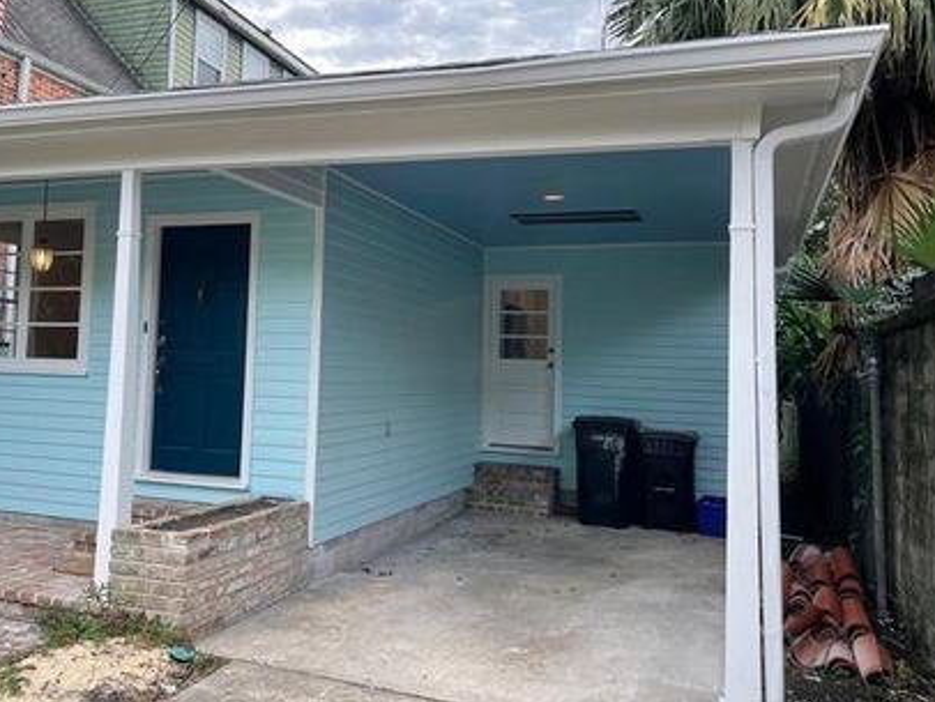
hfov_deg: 56.3
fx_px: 865
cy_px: 307
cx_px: 366
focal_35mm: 32
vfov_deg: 44.1
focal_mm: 4.2
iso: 32
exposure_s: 1/785
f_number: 1.6
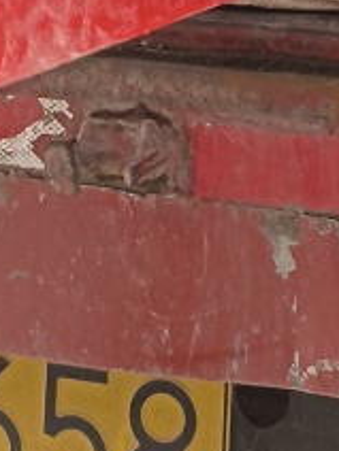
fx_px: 1515
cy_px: -373
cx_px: 582
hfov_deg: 11.9
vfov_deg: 14.7
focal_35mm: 116
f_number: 1.88
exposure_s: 1/50
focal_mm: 5.59
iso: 775
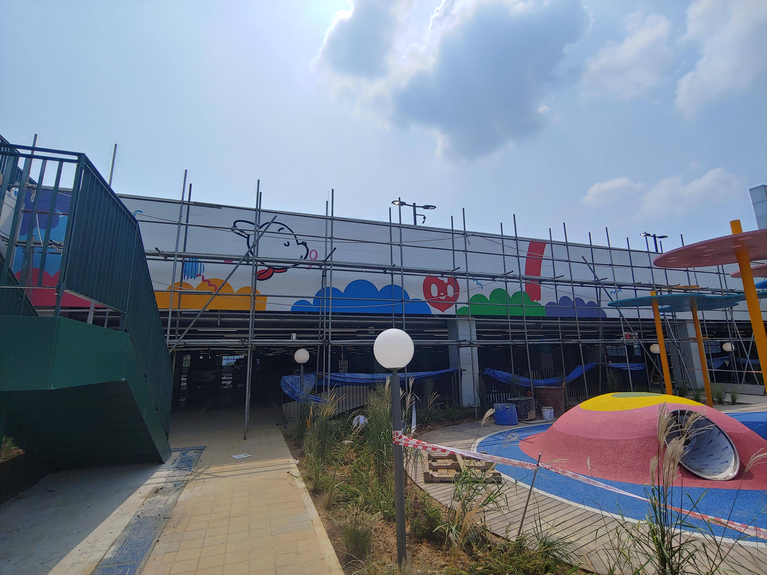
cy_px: 288
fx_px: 355
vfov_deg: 78.1
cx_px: 384
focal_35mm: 16
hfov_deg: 94.5
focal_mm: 2.18
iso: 50
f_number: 1.9
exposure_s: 1/3226
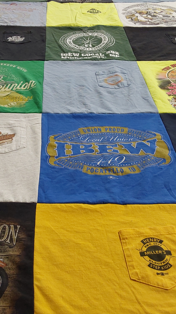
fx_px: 340
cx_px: 57
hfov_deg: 28.8
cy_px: 158
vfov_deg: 49.4
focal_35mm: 41
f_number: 1.9
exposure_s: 1/50
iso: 80
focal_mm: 2.91
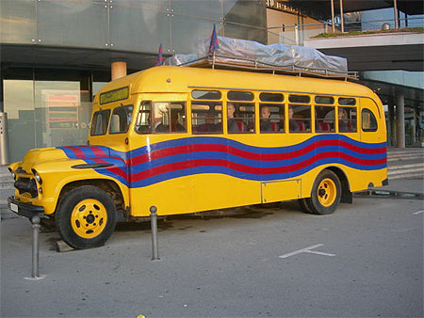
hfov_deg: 49.0
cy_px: 159
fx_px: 466
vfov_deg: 37.8
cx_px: 212
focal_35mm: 38
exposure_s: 1/64.1
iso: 50
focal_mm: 7.8
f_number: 2.8
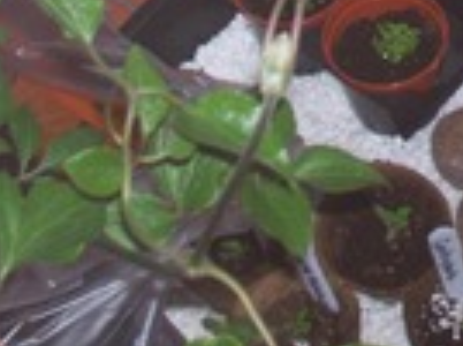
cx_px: 788
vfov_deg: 5.5
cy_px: -344
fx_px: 3498
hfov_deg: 7.4
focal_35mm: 262
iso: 80
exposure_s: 1/78.4
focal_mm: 10.8
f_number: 3.6
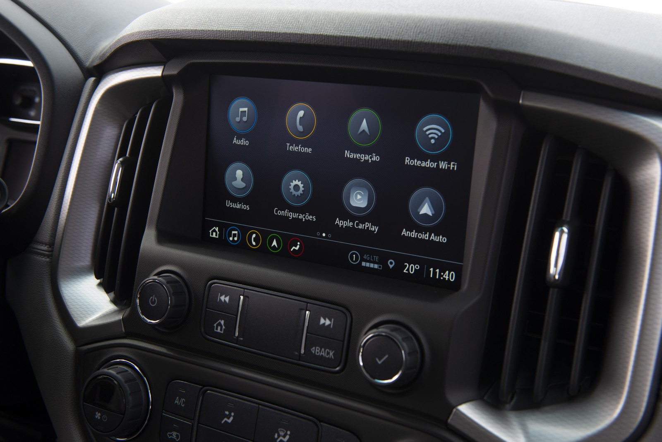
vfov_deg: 29.9
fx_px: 828
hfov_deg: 43.6
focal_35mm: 45
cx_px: 331
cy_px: 221
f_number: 8
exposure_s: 1/80
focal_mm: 45
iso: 400
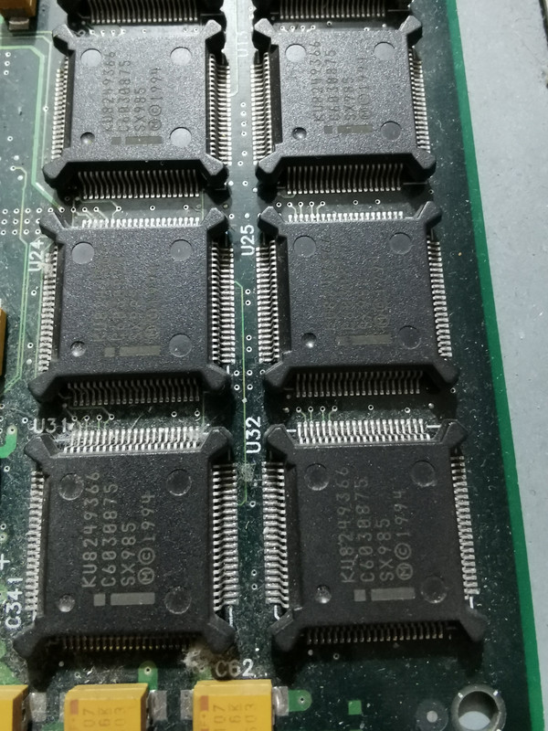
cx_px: 274
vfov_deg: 67.3
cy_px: 366
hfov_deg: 53.1
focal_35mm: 26
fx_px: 549
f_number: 2.2
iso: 1000
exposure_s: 1/16.7
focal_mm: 2.26
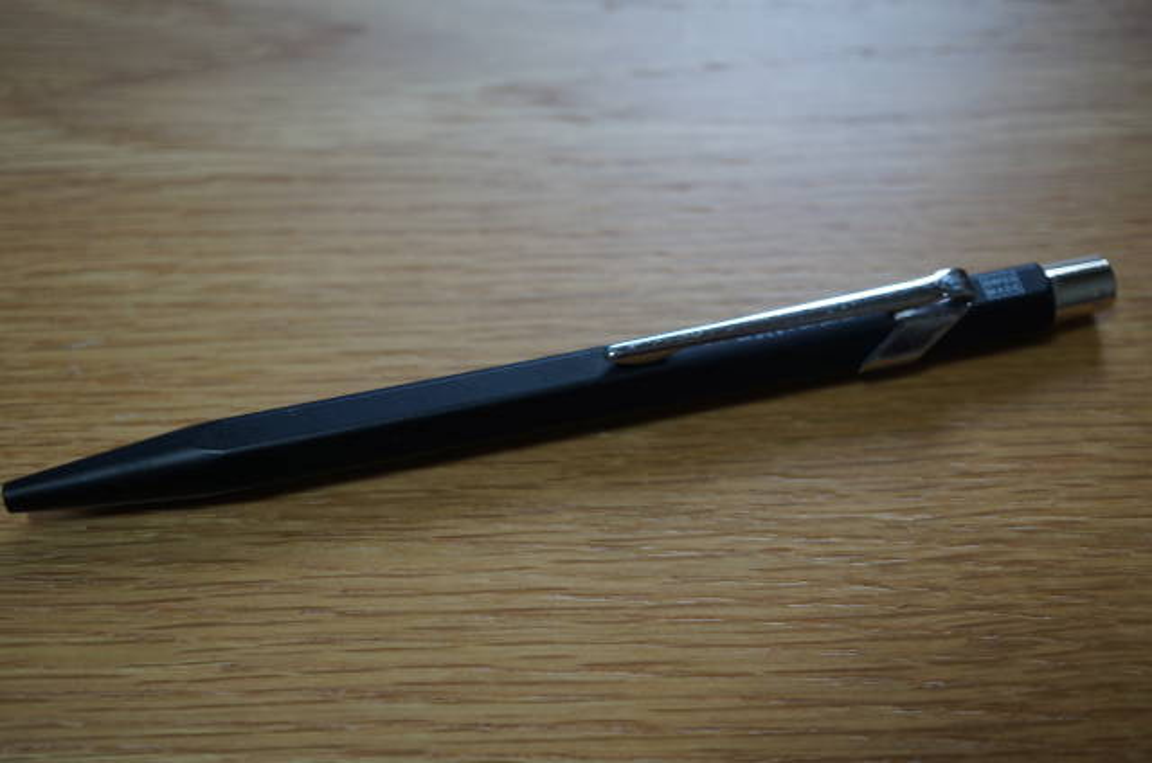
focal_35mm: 45
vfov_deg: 29.7
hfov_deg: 43.7
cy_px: 382
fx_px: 1437
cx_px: 576
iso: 250
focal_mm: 30
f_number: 4
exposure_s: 1/60
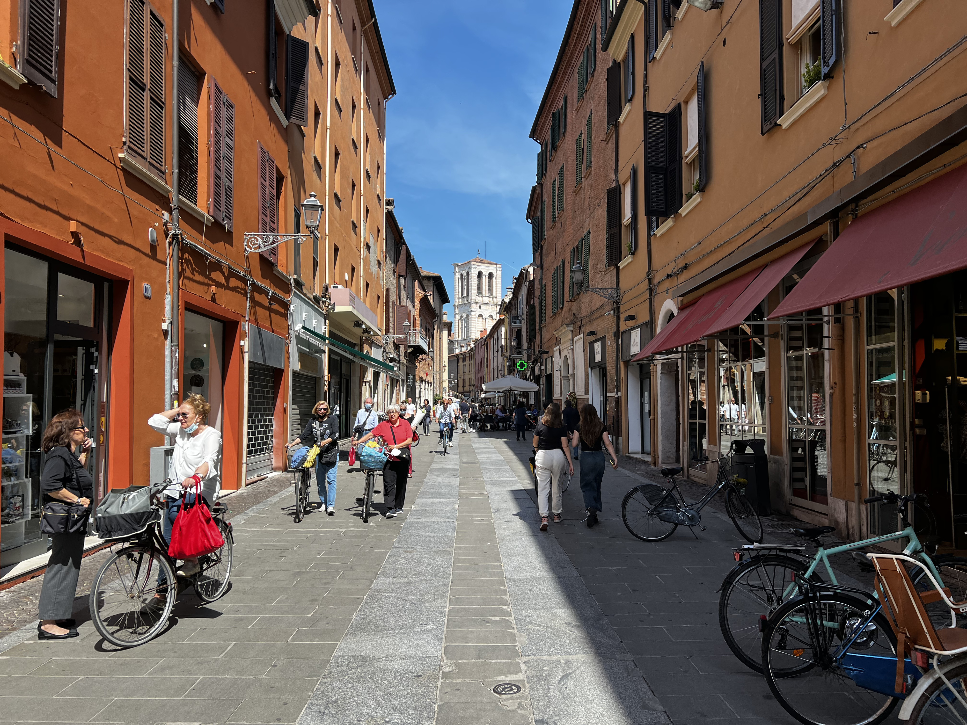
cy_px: 362
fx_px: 726
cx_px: 484
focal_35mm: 26
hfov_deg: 67.3
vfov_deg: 53.1
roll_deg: +1.6
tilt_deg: +2.5
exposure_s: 1/2632
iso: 50
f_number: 1.5
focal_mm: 5.7
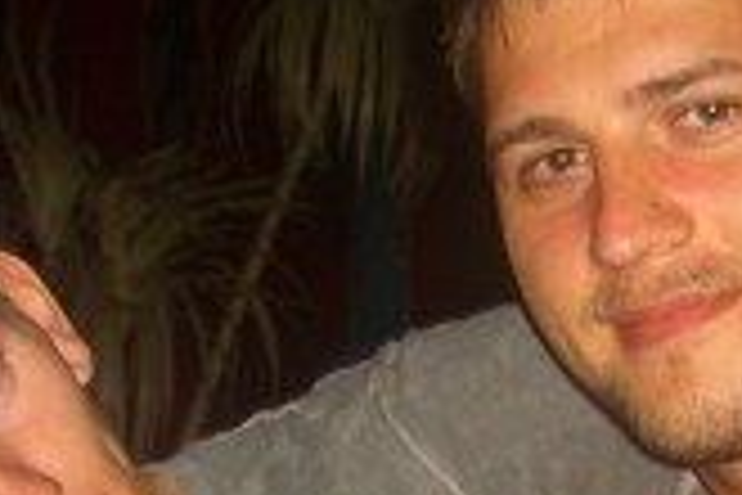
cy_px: 634
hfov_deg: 14.2
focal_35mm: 144
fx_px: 2968
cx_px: 625
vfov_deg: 9.4
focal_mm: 7.9
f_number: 2.8
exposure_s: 1/60
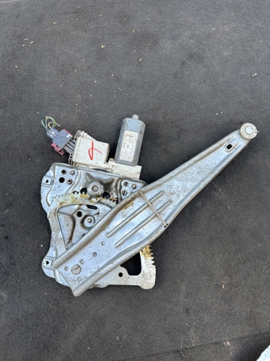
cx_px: 135
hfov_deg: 56.7
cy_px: 180
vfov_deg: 71.7
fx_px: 250
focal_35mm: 24
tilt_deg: -74.0
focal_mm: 6.86
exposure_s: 1/426
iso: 80
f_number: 1.78
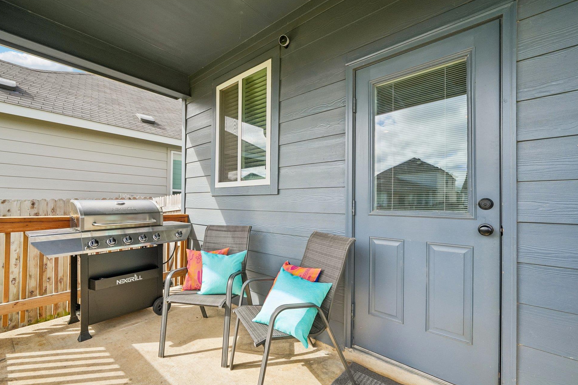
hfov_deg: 96.7
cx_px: 277
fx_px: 257
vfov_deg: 73.7
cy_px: 201
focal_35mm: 16
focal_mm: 15
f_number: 8
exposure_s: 1/500
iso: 500
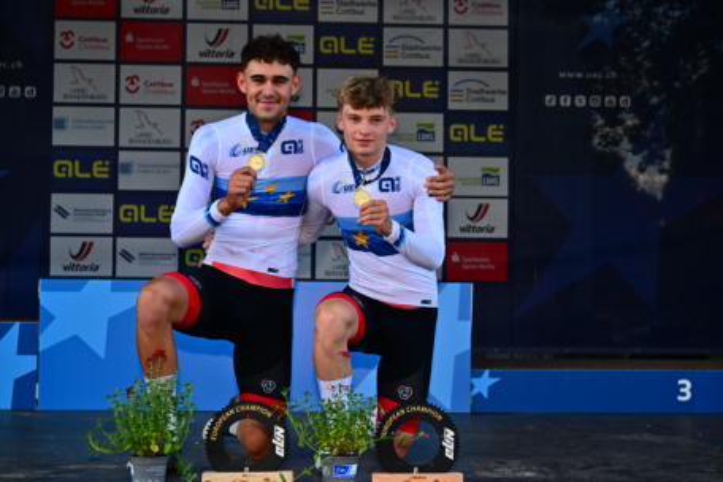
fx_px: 1406
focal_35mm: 70
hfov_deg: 28.8
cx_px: 362
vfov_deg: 19.5
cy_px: 241
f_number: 7.1
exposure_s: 1/500
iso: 800
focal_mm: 70
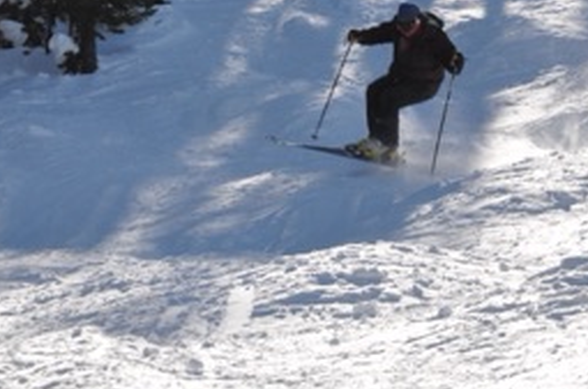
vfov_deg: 4.6
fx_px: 4841
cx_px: 136
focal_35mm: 297
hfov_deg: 6.9
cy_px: 56
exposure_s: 1/200
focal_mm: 105
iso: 200
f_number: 16
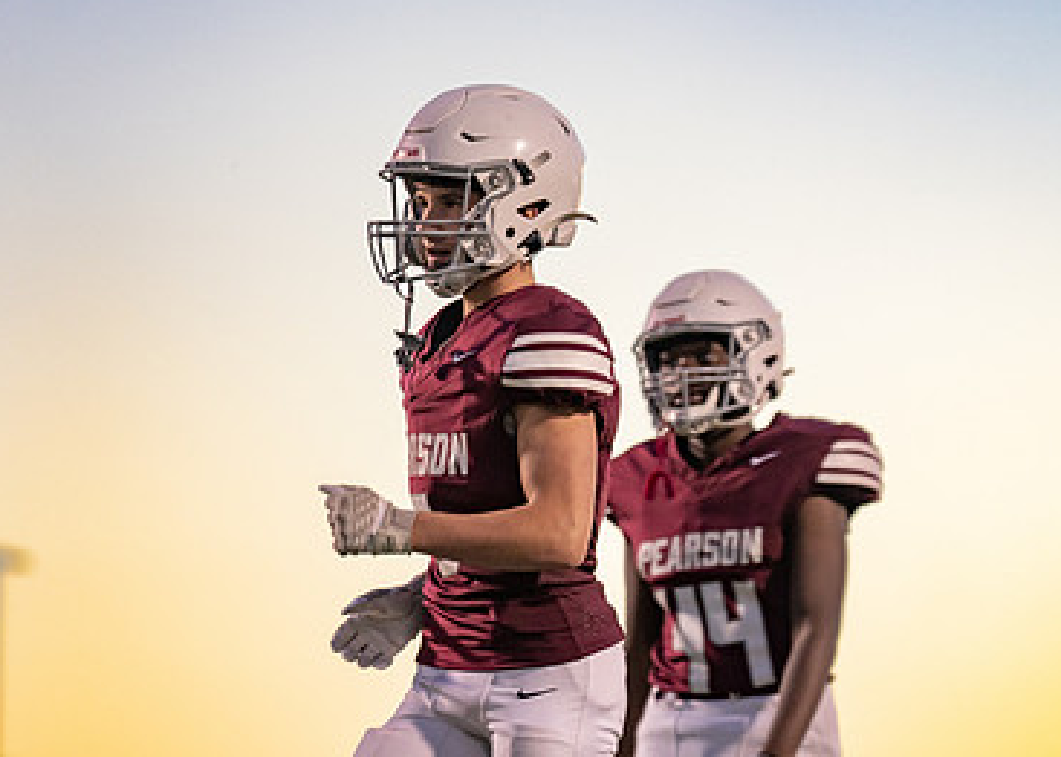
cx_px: 455
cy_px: 588
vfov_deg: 5.8
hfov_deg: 8.2
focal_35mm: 247
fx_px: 7442
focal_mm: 140
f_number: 2.8
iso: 800
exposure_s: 1/500
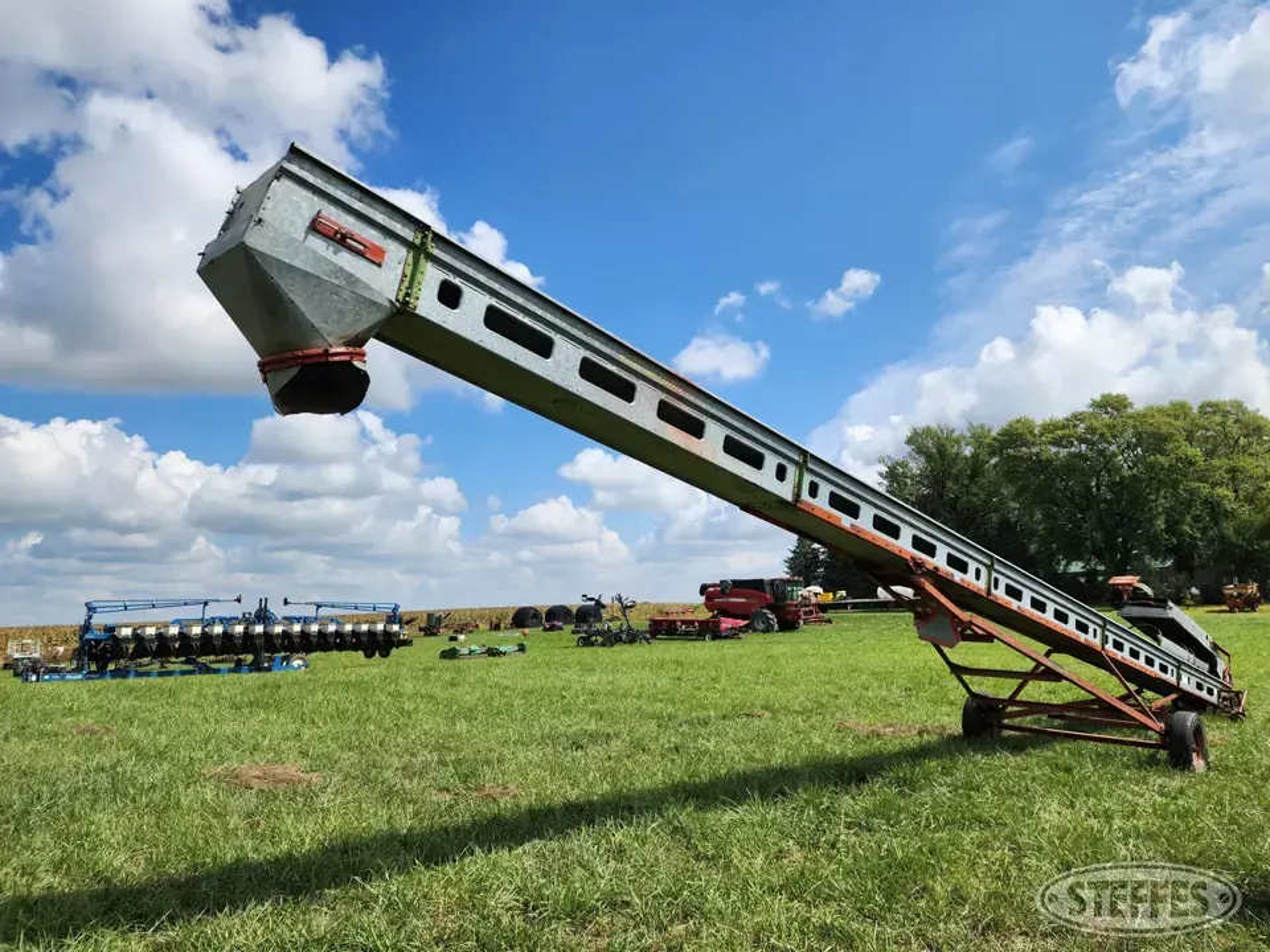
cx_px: 635
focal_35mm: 23
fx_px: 844
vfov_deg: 58.9
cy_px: 476
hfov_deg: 73.9
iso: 12
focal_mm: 6.4
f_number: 1.8
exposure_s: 1/1761
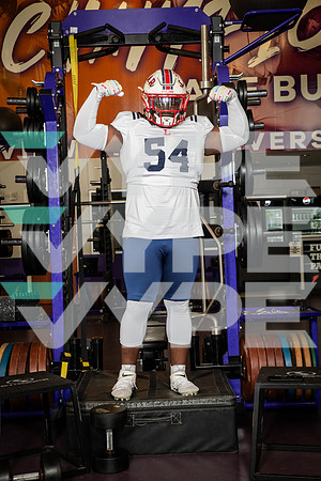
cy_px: 240
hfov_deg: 26.0
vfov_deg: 38.2
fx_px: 695
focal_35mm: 52
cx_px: 160
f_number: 7.1
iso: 800
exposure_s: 1/250
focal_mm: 52
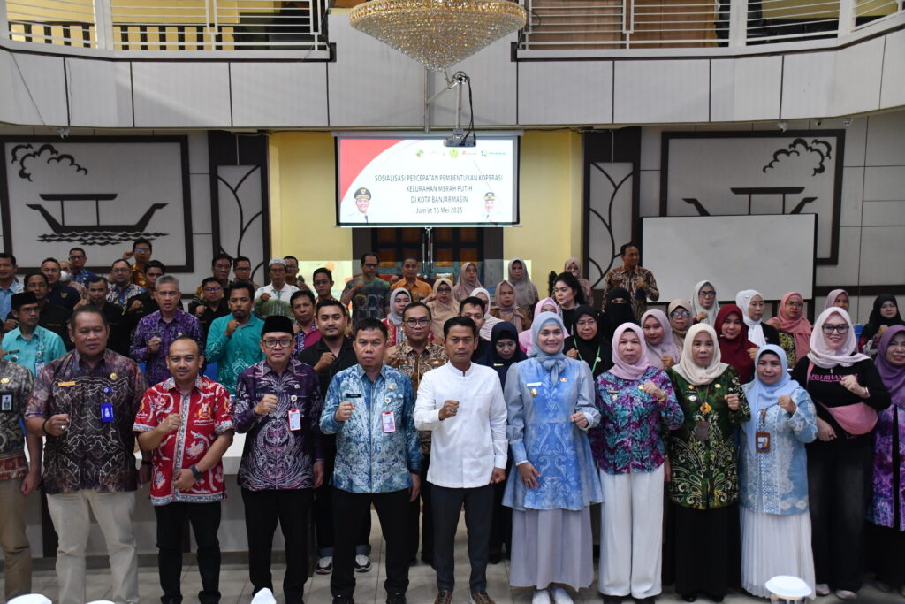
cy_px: 302
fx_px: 1018
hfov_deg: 47.9
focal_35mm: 40
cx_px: 452
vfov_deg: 33.0
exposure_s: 1/160
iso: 2500
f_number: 4
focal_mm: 27
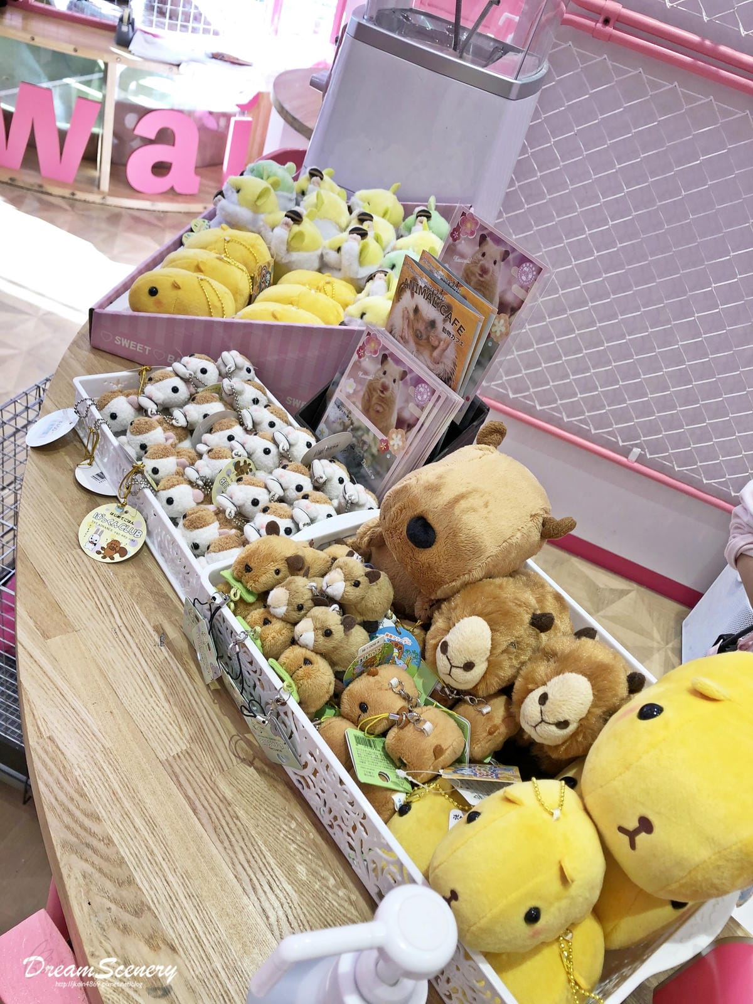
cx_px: 376
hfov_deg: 49.7
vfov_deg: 63.4
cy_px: 502
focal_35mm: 28
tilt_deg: -39.0
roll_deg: -21.2
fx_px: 812
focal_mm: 3.99
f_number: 1.8
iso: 25
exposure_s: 1/100
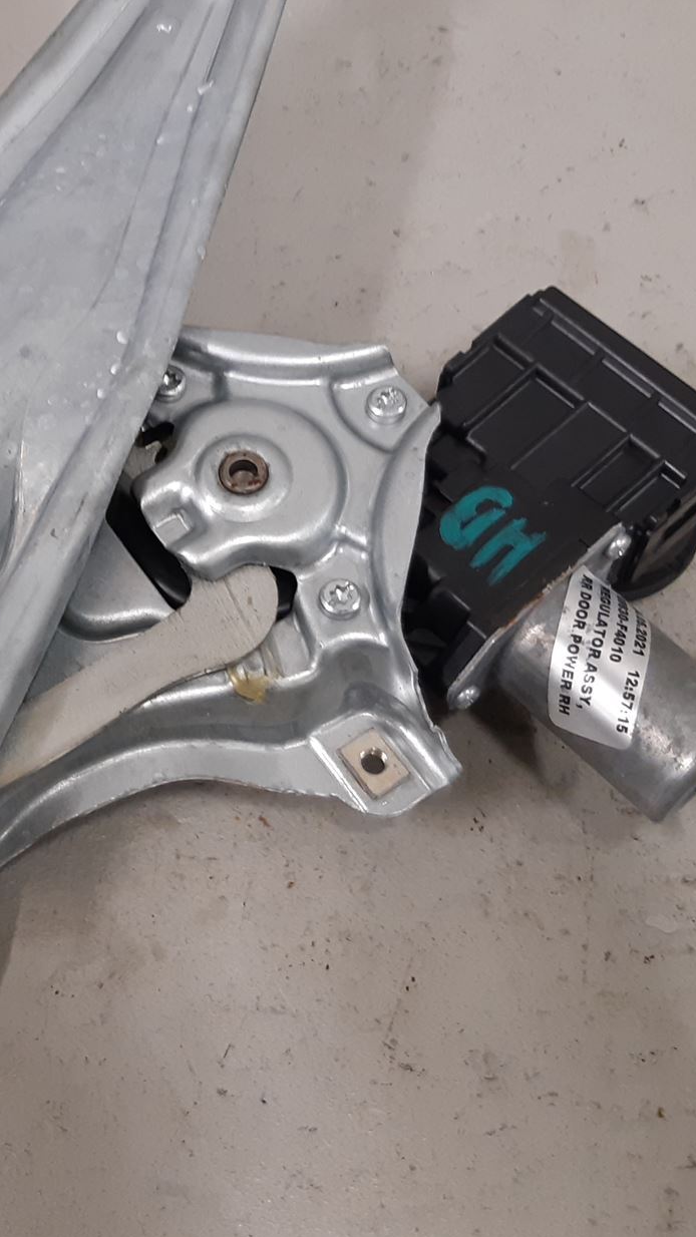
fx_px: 1542
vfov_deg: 43.6
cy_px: 544
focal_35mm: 47
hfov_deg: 24.5
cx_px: 32
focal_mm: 3.93
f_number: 1.7
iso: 160
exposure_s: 1/50
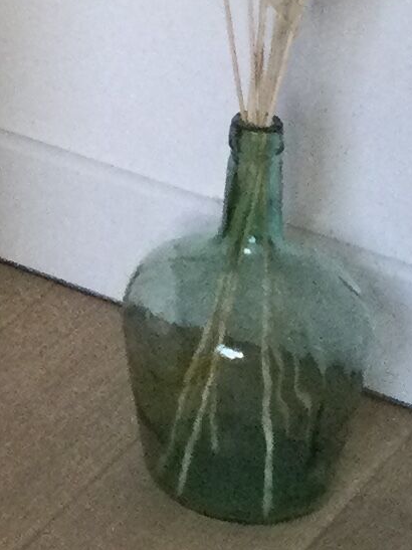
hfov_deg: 7.6
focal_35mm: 185
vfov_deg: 10.0
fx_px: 2937
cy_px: -477
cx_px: -476
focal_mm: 3.3
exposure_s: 1/33
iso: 50
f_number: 2.4
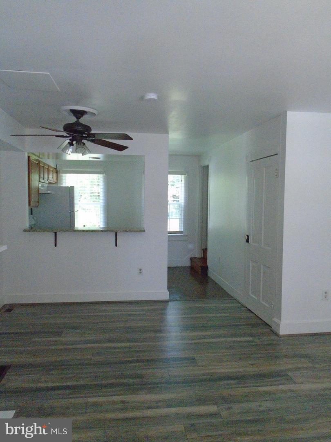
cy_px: 221
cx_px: 166
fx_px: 331
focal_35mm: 26
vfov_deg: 67.3
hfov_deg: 53.1
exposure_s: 1/125
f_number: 3.2
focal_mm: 4.6
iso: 800
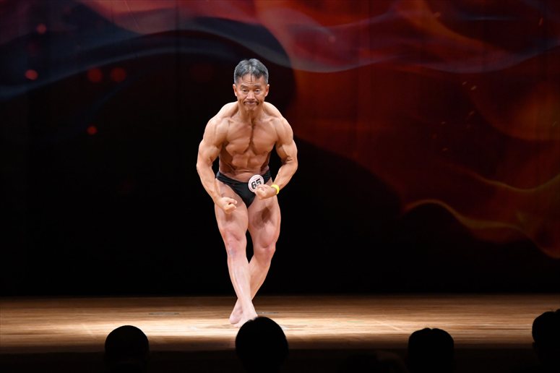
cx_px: 280
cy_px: 186
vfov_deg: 6.1
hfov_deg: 9.2
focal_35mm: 225
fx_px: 3498
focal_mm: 150
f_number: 5.6
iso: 4000
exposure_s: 1/400
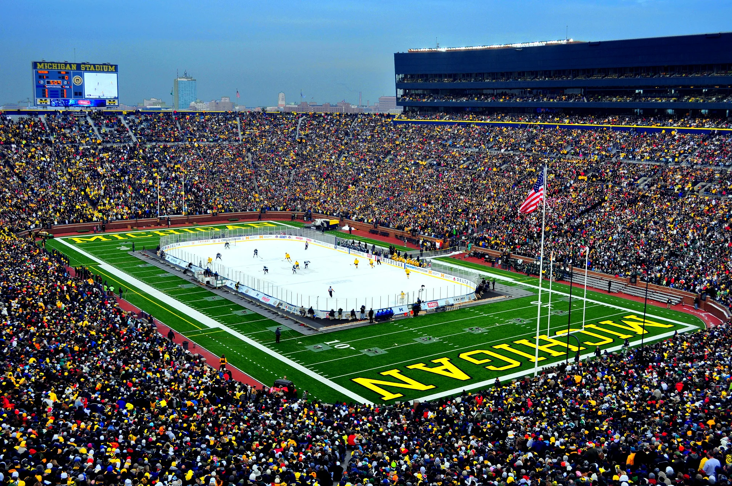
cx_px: 366
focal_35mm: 36
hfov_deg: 53.2
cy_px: 243
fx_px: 731
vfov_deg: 36.8
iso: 200
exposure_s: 1/200
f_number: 7.1
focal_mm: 24
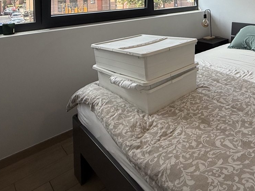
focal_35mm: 30
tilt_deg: -0.1
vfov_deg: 39.9
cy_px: -9
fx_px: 221
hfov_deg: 55.2
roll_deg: +1.7
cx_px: 209
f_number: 2.2
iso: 64
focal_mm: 2.22
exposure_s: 1/335
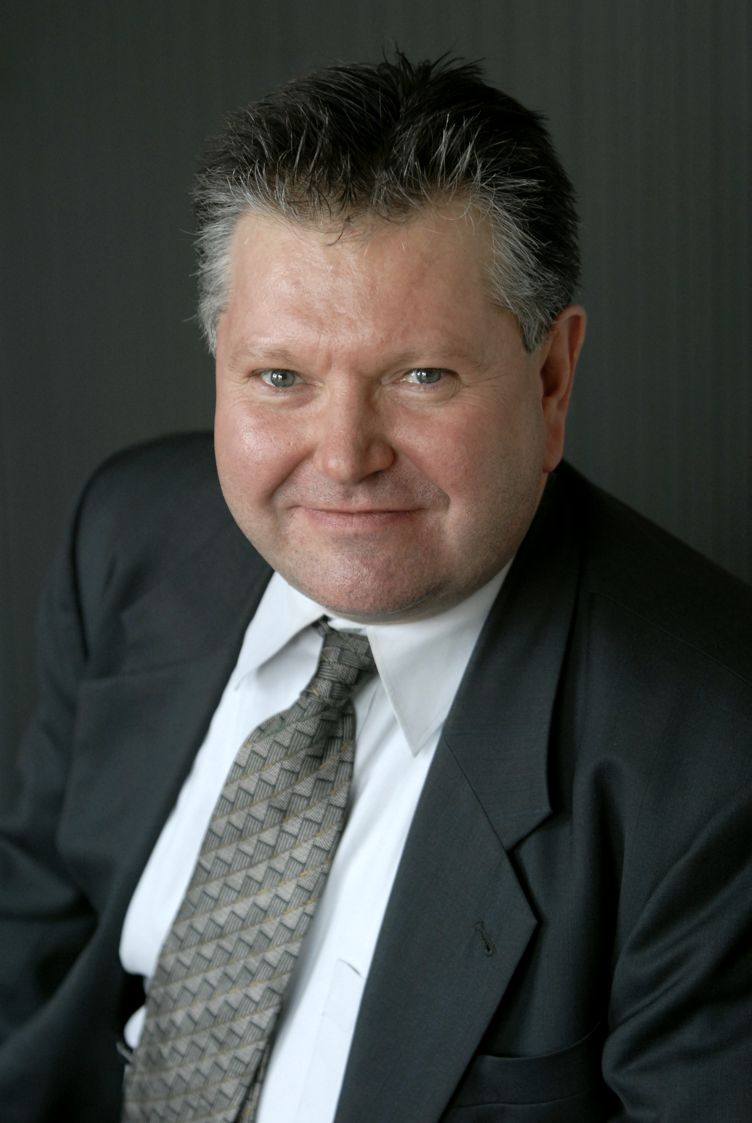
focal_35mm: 158
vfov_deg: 13.0
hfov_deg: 8.7
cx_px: 376
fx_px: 4921
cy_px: 562
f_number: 2.8
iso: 400
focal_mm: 105
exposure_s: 1/125
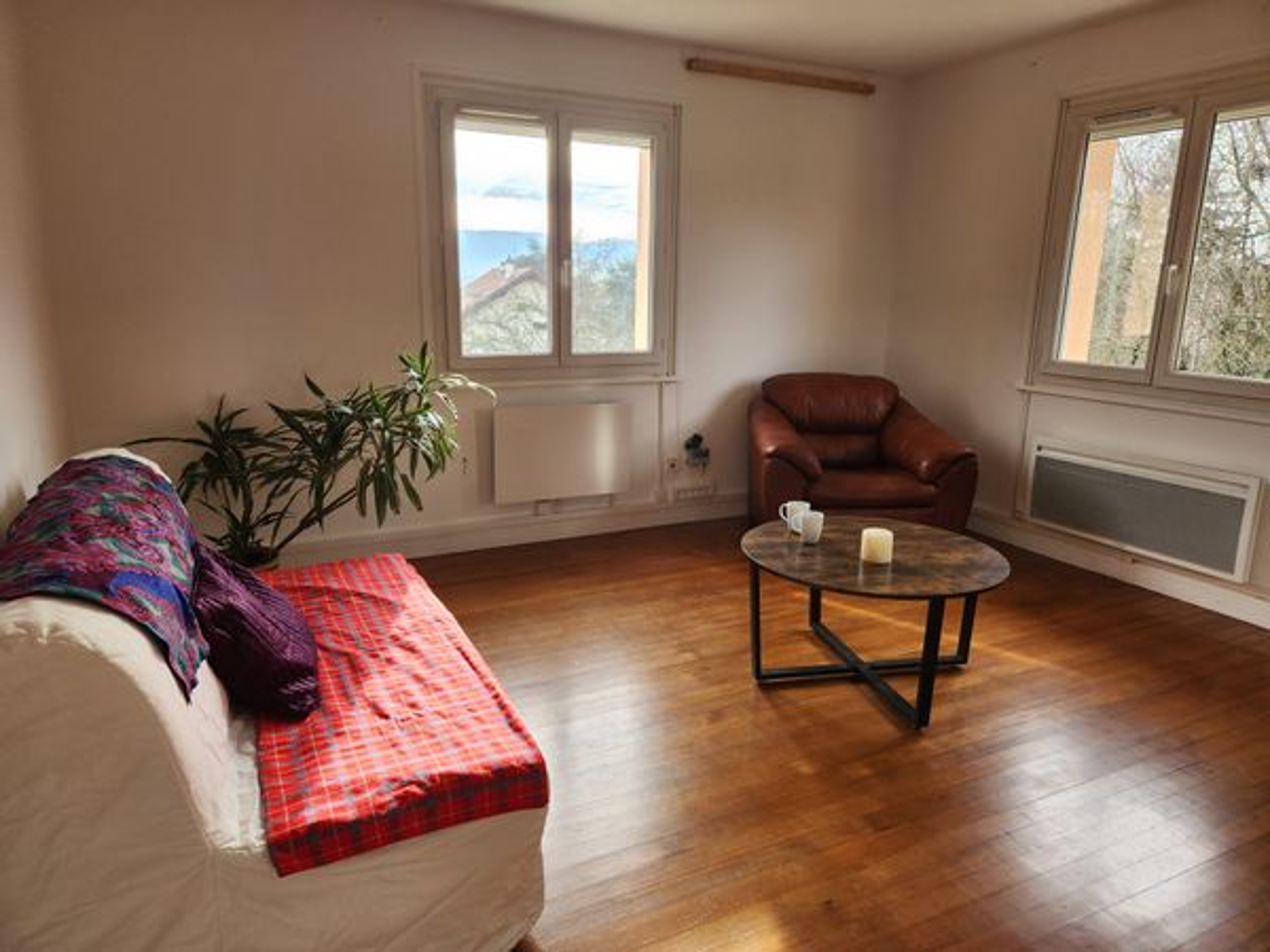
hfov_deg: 73.9
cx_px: 635
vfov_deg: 58.9
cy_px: 476
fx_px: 844
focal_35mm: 23
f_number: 1.8
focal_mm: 5.4
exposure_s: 1/180
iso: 64
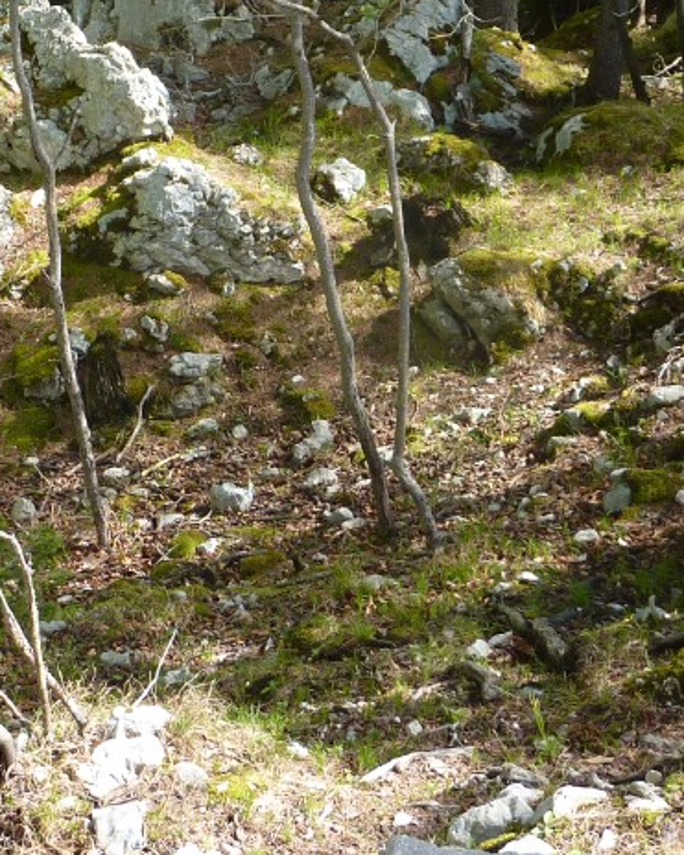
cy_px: 267
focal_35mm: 69
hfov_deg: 22.1
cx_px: 284
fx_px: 1747
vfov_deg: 27.3
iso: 80
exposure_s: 1/125
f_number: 4
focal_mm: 5.3
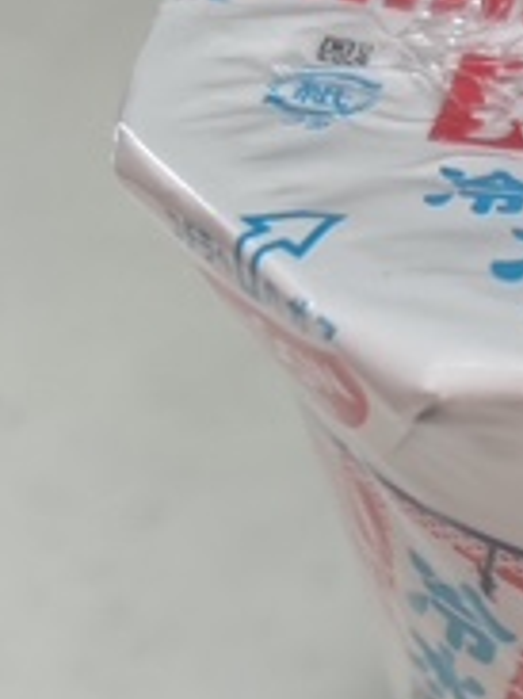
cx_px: 821
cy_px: 638
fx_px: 1835
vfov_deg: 21.1
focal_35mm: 91
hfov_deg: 14.9
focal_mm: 5.7
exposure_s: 1/148
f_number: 1.5
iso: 32
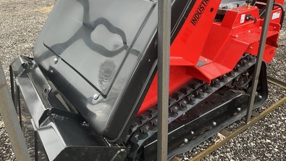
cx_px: 143
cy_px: 54
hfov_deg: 61.0
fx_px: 243
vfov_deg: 36.3
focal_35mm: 32
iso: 25
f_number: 1.8
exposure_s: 1/122
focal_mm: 3
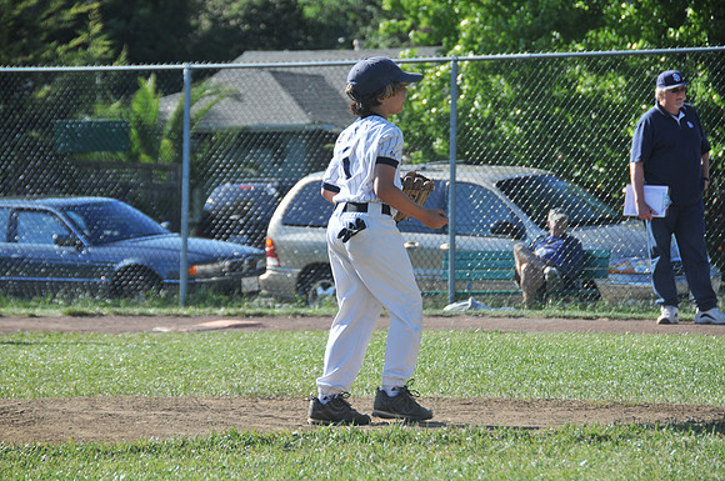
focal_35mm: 180
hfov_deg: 11.4
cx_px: 362
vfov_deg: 7.6
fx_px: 3620
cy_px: 240
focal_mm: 120
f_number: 5.6
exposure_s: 1/250
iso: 200
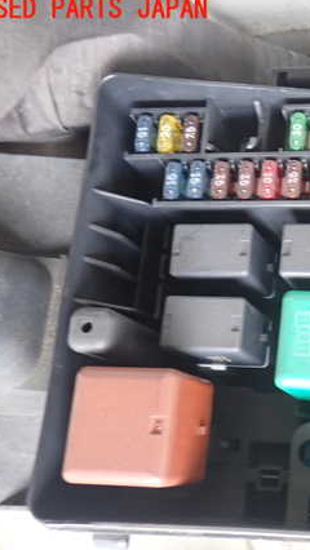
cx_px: 360
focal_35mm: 46
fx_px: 671
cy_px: 284
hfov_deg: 23.9
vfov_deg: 44.6
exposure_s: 1/30
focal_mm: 5.4
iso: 250
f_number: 2.3
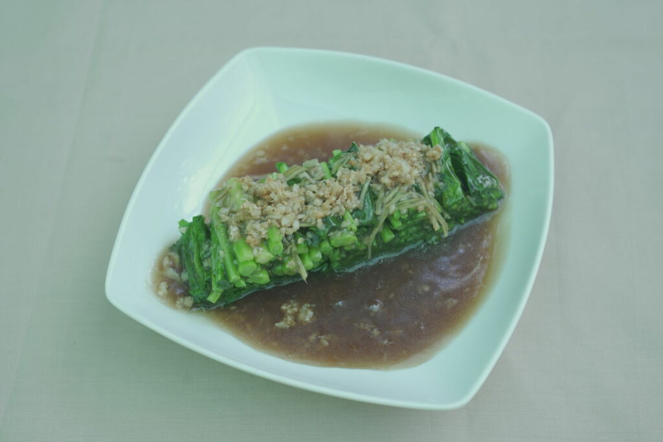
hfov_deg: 38.2
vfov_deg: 26.0
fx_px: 958
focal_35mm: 52
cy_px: 221
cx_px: 332
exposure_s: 1/100
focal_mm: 52
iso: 400
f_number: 5.6
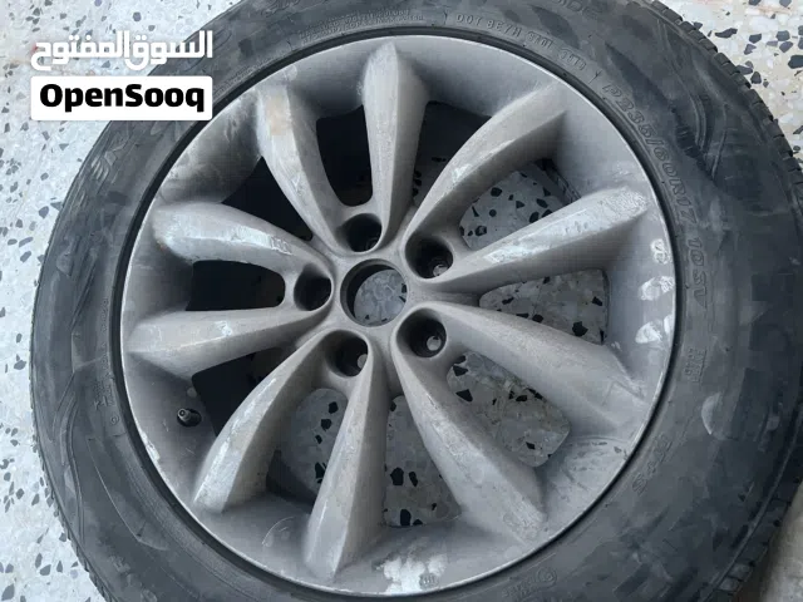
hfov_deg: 67.3
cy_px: 301
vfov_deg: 53.1
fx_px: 603
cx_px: 402
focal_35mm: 26
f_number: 1.5
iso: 640
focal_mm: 5.7
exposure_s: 1/40
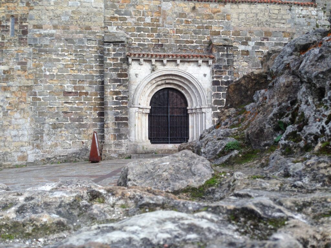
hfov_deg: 55.4
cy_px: 124
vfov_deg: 42.9
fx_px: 316
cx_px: 166
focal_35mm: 33
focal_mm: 4.12
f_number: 2.4
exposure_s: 1/411
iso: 50
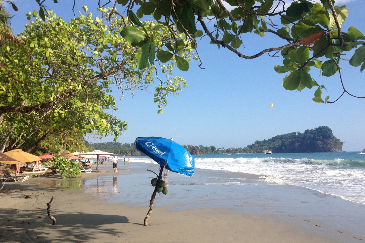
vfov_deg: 35.9
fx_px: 375
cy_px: 139
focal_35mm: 37
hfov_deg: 51.9
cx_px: 184
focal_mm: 4.28
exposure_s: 1/1672
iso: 50
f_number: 2.4
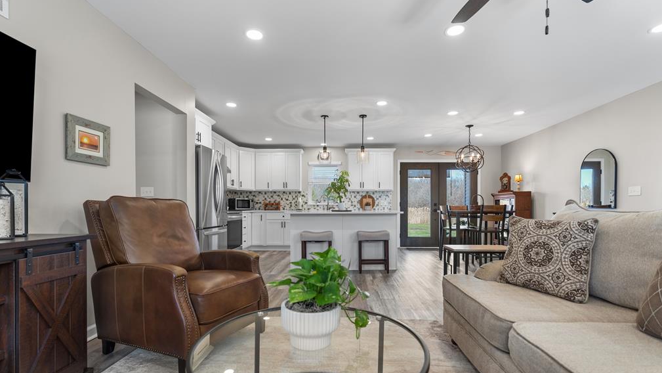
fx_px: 298
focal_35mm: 17
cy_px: 211
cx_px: 331
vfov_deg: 63.7
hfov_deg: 95.9
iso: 320
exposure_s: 1/30
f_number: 3.2
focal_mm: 16
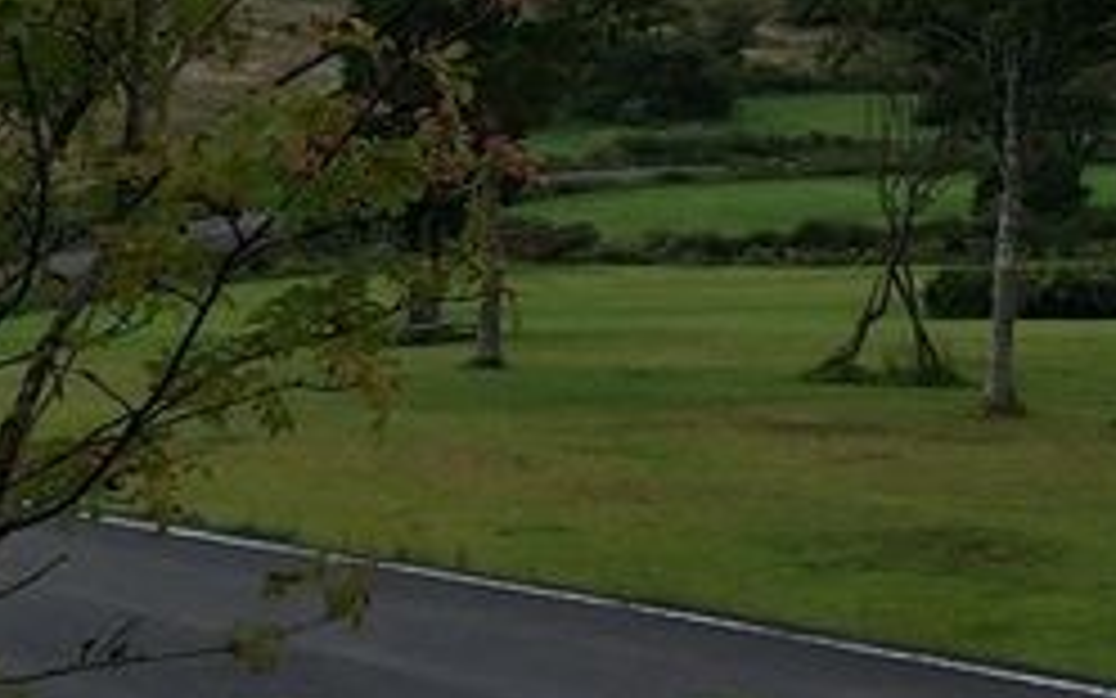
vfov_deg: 14.3
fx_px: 2433
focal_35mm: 80
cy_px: -579
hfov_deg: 24.3
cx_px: 1204
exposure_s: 1/3333
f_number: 1.8
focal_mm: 5.54
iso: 40
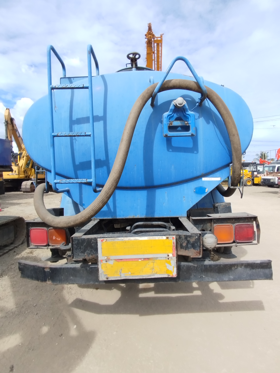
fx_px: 194
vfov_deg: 87.8
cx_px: 140
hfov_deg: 71.6
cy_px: 186
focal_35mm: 18
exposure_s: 1/1139
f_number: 2.2
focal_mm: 1.65
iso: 50
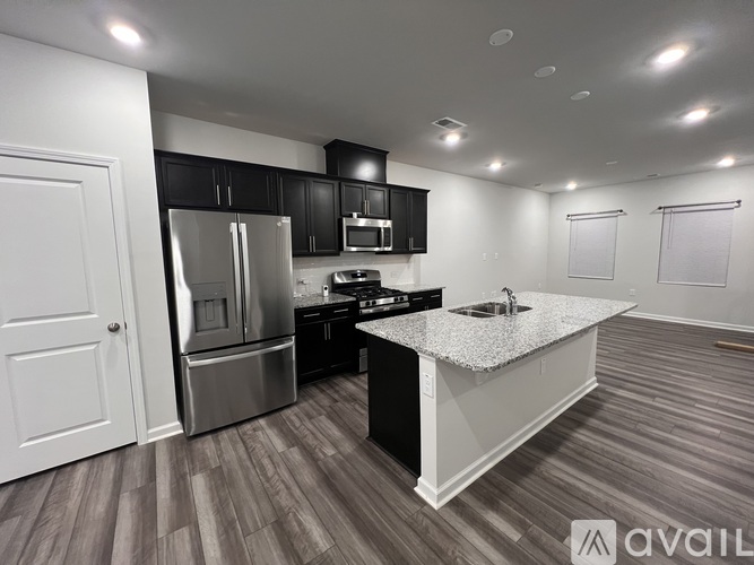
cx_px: 377
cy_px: 282
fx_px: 283
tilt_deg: -7.4
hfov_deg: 106.2
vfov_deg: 89.9
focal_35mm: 13
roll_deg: +0.1
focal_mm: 1.57
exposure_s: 1/60
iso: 320
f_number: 1.8
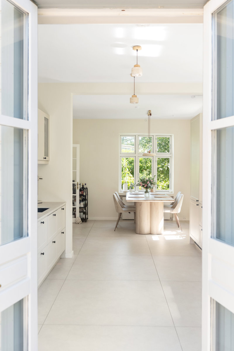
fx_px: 341
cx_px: 117
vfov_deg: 54.4
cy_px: 176
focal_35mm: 35
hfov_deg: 37.9
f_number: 5.6
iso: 800
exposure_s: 1/80
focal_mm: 35
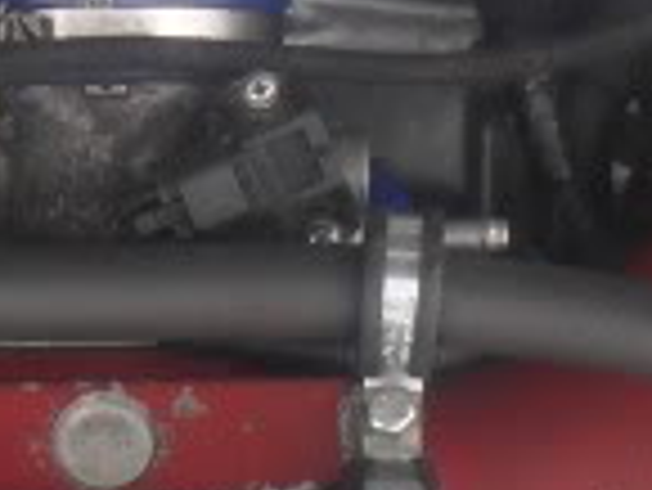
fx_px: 4656
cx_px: 121
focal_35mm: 247
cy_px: -202
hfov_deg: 8.0
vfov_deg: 6.0
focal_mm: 6.3
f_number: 3
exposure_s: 1/180
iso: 80
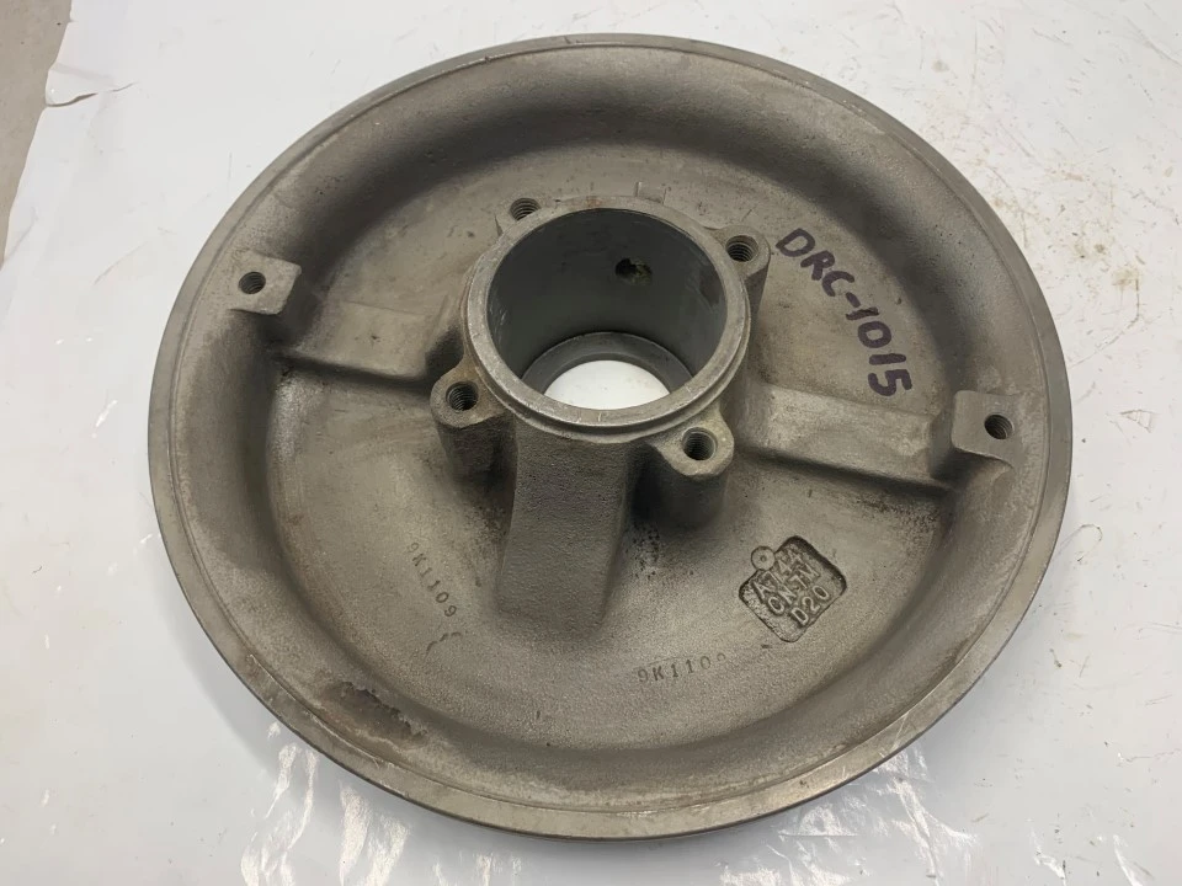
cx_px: 591
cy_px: 443
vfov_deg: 53.1
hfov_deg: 67.3
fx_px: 888
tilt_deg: -62.7
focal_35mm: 26
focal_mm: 4.25
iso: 64
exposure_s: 1/121
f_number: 1.8
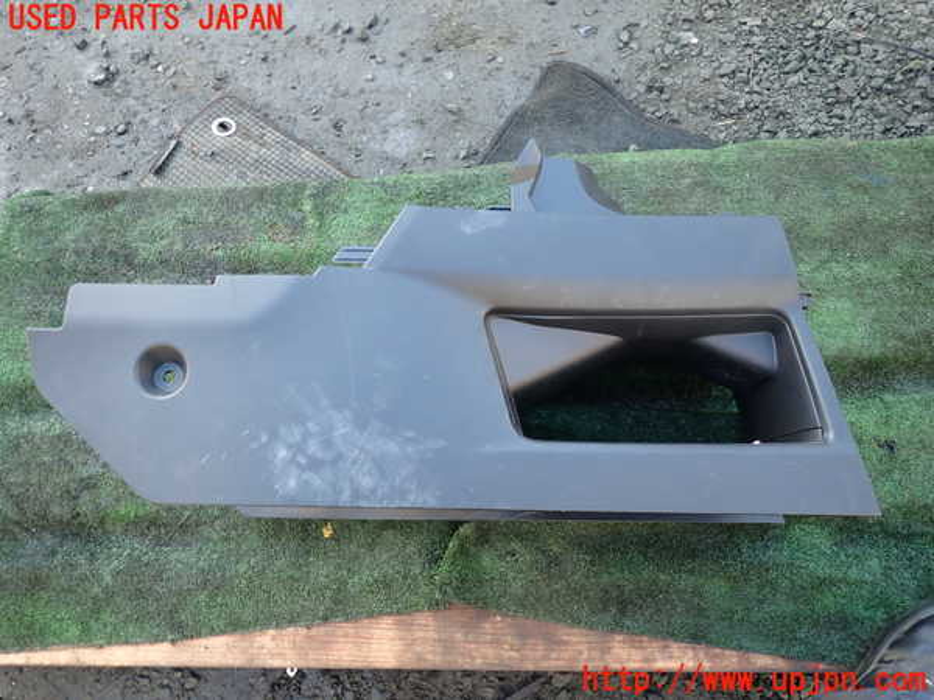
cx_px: 467
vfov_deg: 54.9
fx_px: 675
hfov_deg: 69.4
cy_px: 350
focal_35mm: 25
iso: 100
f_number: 2
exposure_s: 1/80
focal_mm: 4.5
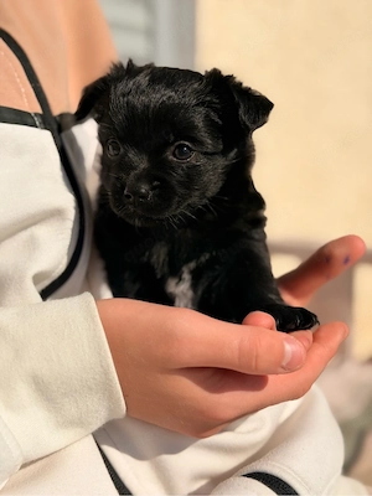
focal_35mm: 48
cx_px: 186
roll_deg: +1.2
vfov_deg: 39.7
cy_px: 248
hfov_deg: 30.3
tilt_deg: -8.4
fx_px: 688
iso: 64
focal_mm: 6.76
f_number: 1.78
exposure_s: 1/9901
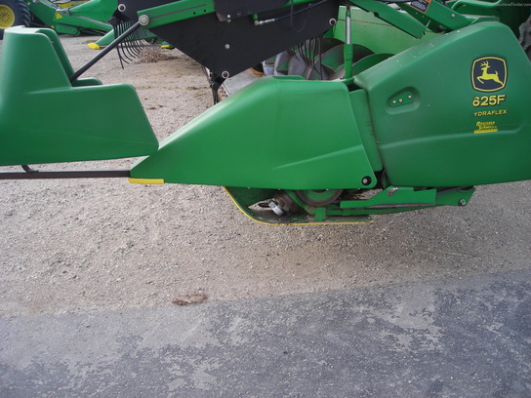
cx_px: 266
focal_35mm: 38
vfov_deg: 37.7
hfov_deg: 49.0
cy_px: 199
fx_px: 583
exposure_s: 1/58.5
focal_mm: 6.3
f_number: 3.2
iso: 50
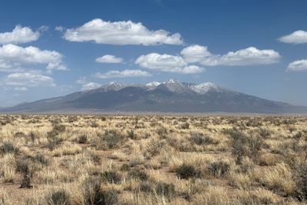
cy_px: 107
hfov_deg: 36.2
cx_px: 152
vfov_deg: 24.6
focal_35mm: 55
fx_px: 469
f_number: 1.78
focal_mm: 6.76
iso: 64
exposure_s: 1/9901
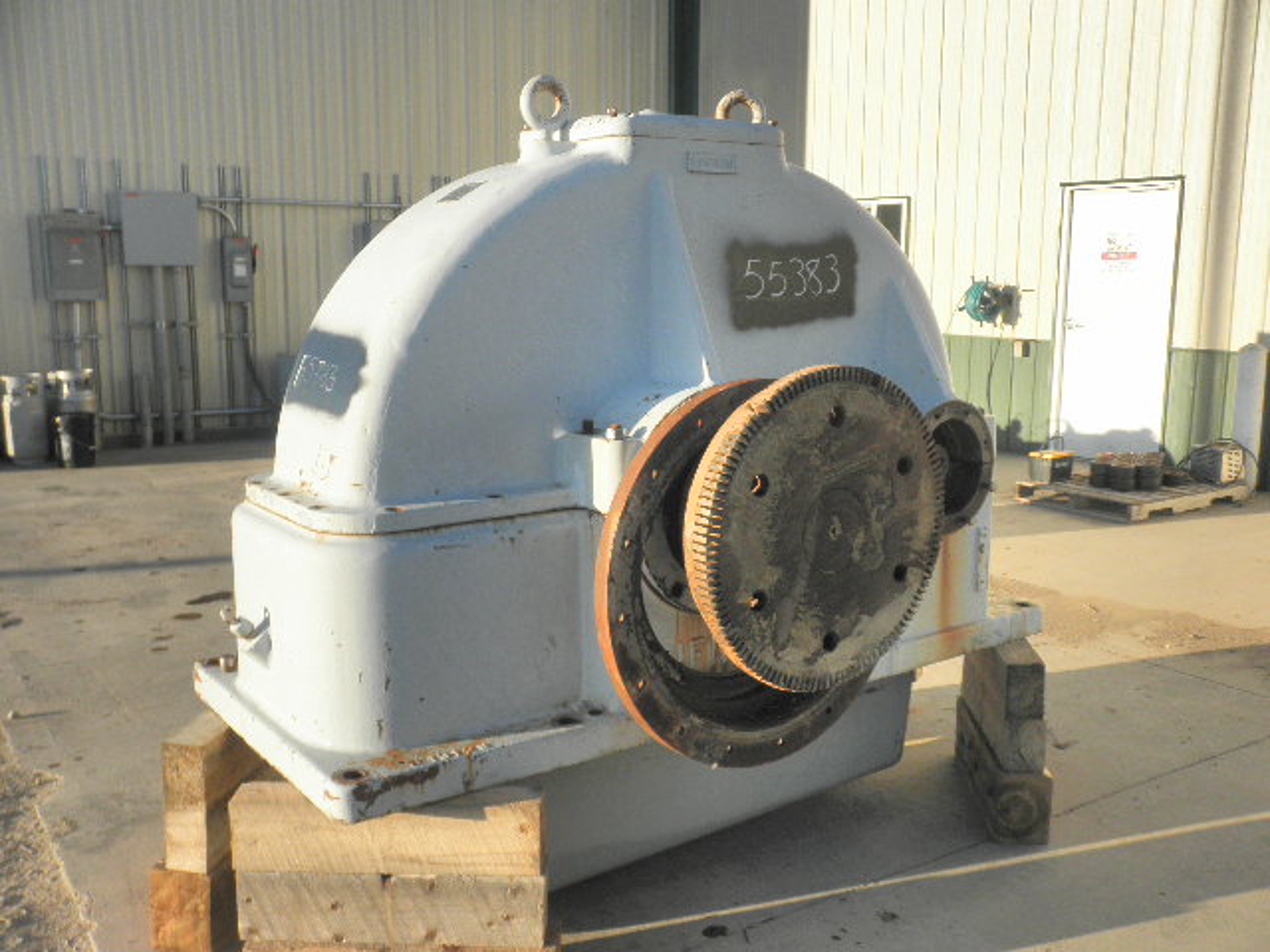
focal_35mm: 35
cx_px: 635
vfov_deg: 40.7
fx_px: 1284
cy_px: 476
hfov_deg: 52.6
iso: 64
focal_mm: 6.1
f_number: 3.2
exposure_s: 1/500
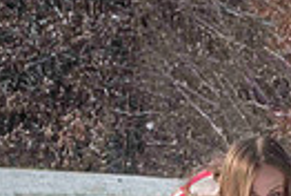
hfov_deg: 5.8
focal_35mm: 353
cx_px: 304
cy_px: 366
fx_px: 2860
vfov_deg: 3.9
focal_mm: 80
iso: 640
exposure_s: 1/1000
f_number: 14
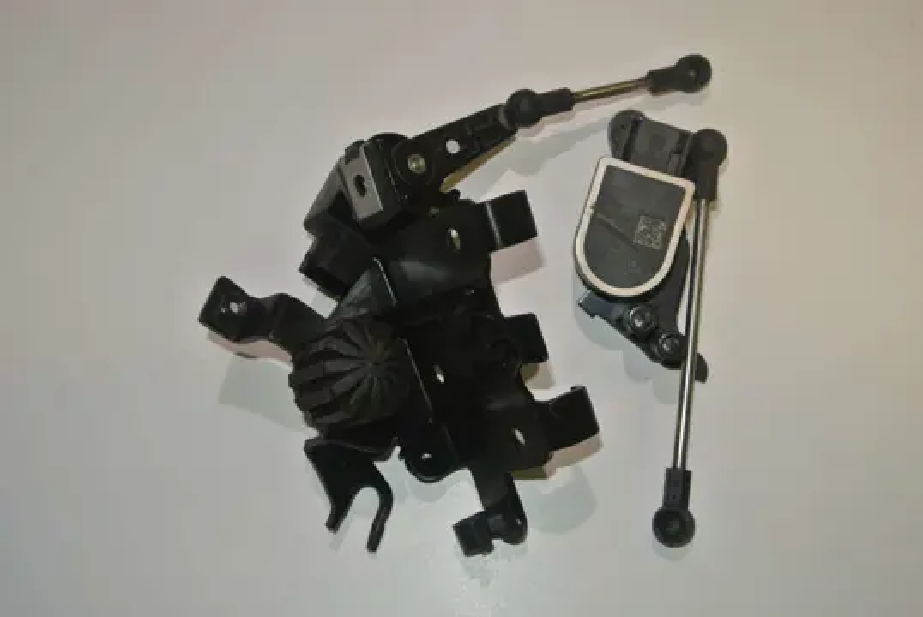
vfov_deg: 33.5
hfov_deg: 48.4
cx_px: 462
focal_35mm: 40
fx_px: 1027
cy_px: 308
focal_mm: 15.1
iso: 200
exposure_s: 1/60
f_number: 4.2
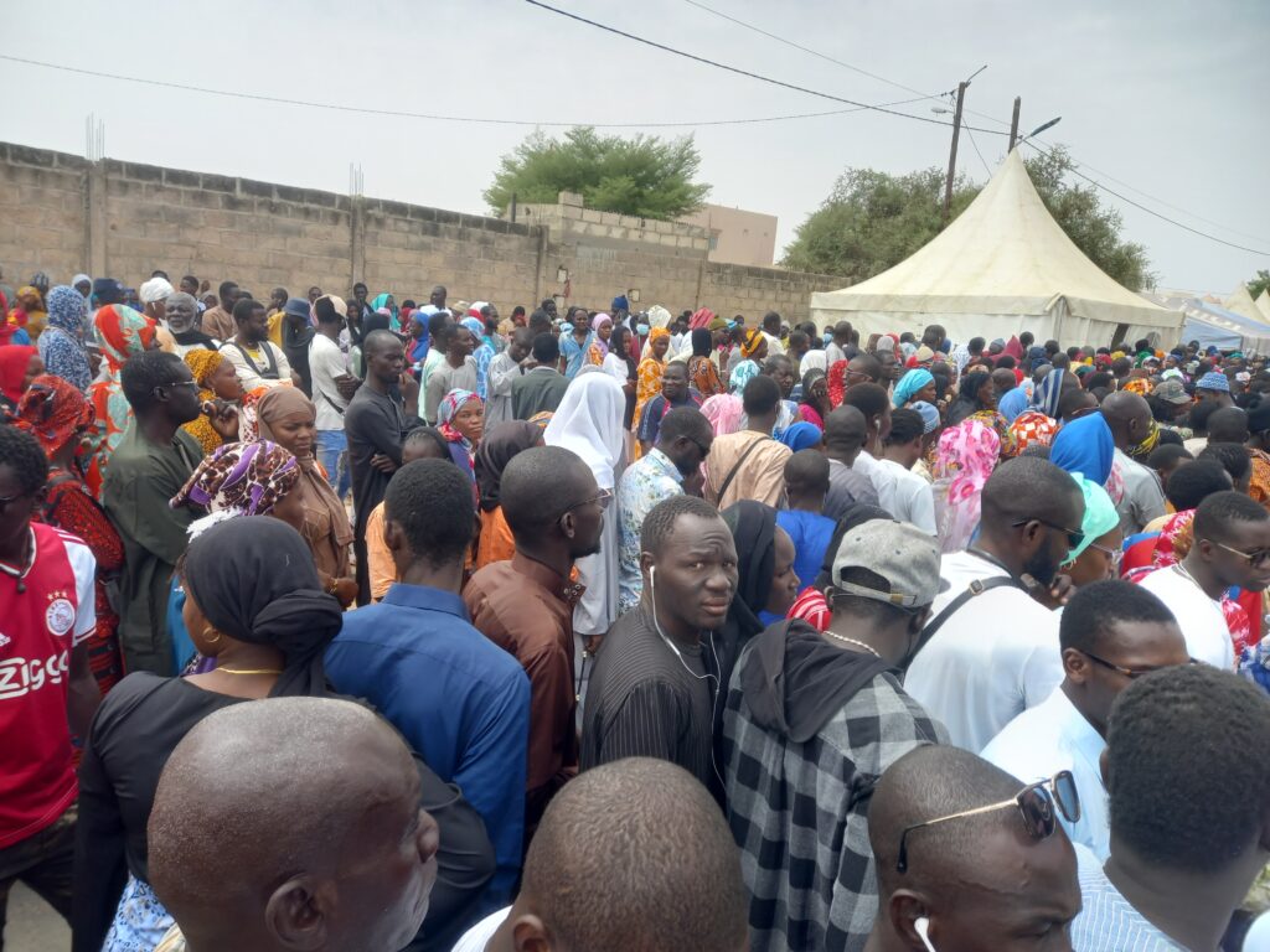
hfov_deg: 69.4
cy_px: 476
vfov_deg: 54.9
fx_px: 917
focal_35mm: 25
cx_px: 635
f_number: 2
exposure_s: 1/253
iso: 25
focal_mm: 4.6
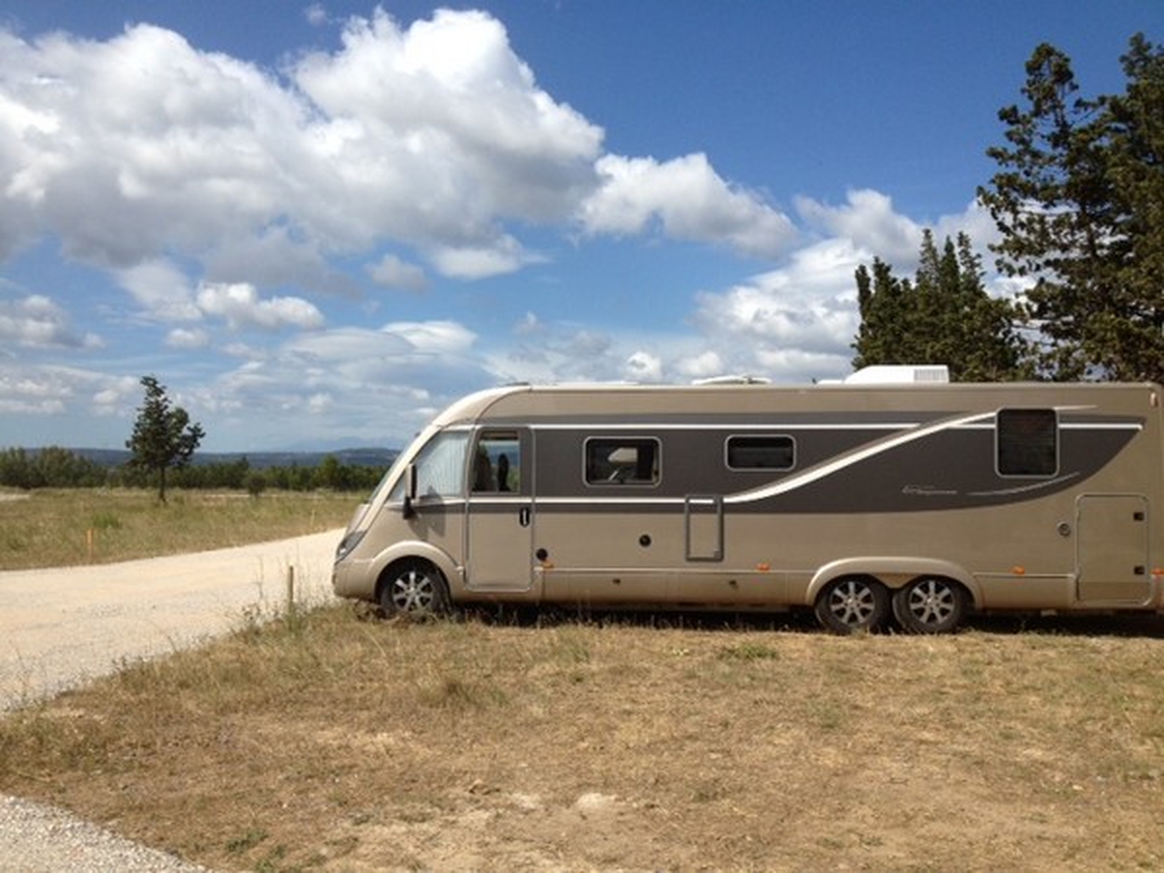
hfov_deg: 52.6
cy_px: 436
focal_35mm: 35
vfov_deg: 40.7
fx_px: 1177
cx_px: 582
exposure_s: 1/2513
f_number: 2.4
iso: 50
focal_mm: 4.28
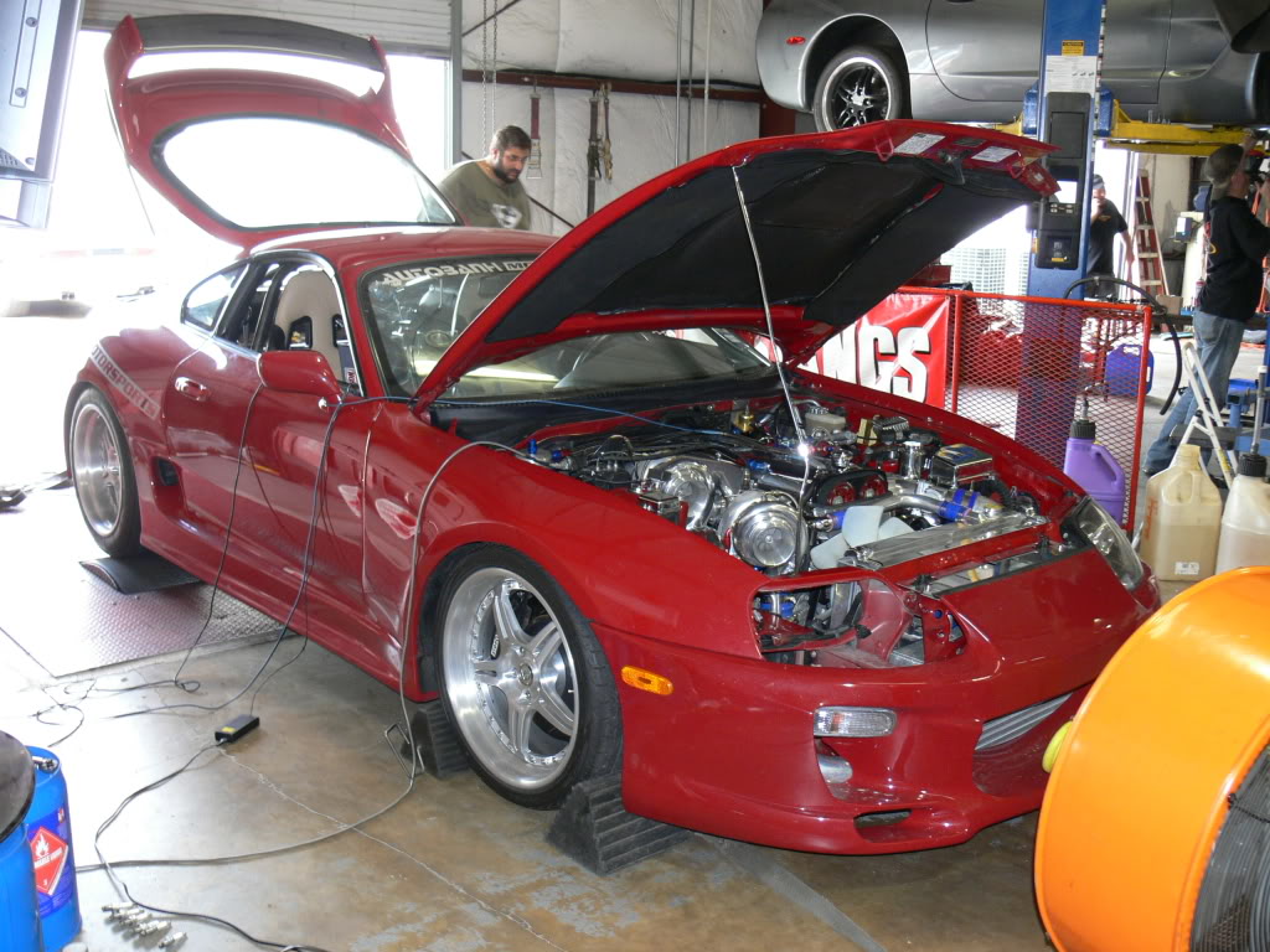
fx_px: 1284
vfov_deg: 40.7
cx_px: 635
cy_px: 476
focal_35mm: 35
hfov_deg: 52.6
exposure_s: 1/30
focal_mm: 7.4
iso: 125
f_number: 2.8
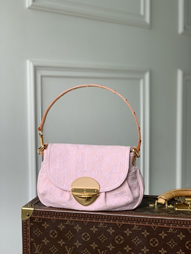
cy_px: 127
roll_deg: +0.4
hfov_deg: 28.0
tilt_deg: -3.9
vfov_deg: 36.8
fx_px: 383
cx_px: 96
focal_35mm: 52
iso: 16
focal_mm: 6
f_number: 2.4
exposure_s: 1/227
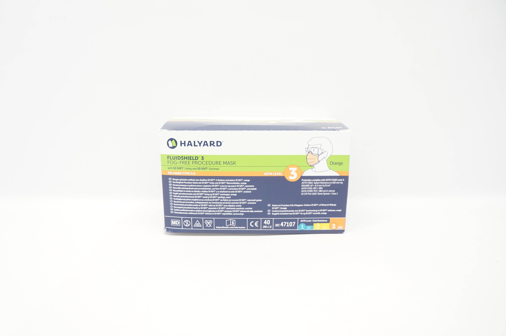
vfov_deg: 47.8
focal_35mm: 27
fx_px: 379
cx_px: 253
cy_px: 168
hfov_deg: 67.4
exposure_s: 1/80
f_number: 4.5
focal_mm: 18
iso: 800
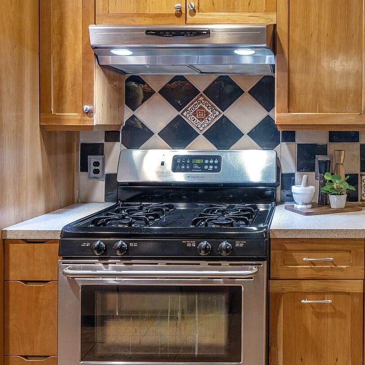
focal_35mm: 35
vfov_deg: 47.2
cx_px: 377
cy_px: 168
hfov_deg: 40.5
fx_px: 418
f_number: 7.1
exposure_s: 1/2
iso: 200
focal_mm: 12
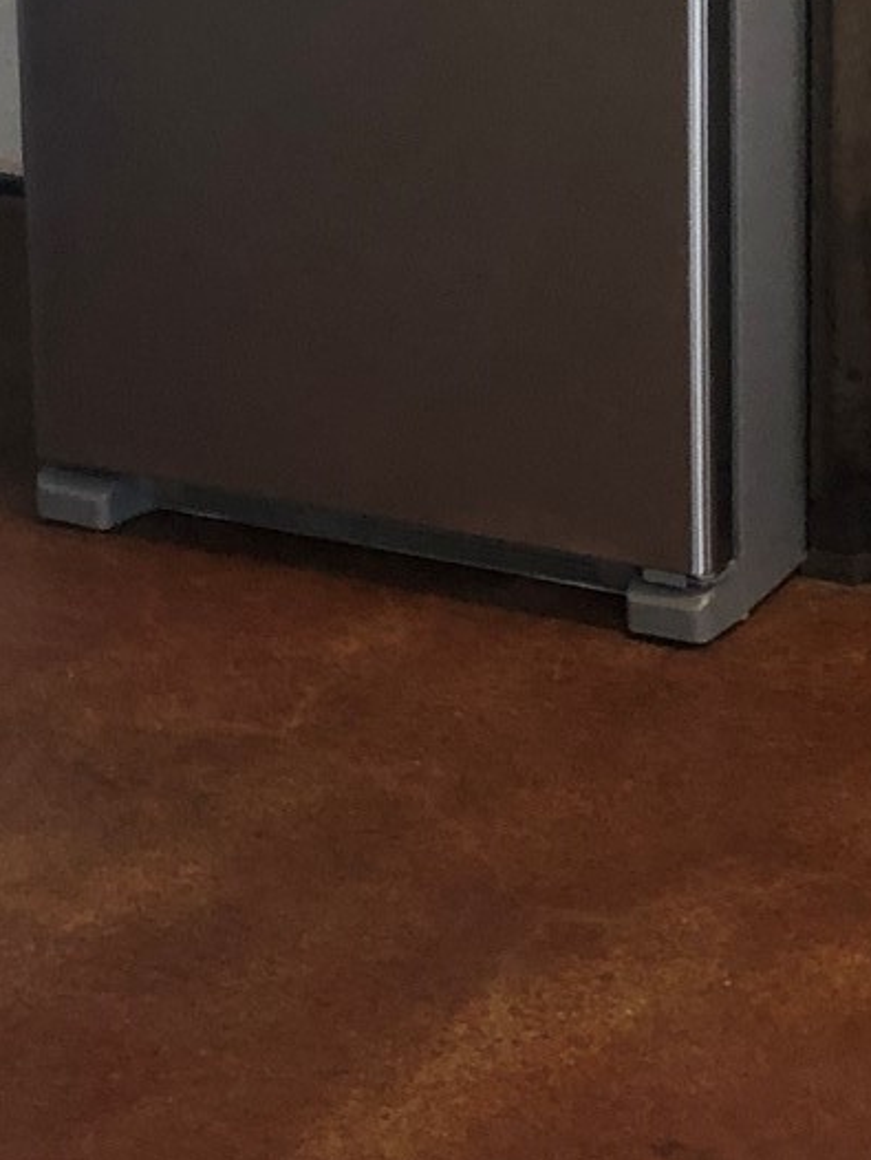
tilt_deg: -8.6
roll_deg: -1.1
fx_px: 3654
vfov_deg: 17.3
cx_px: 878
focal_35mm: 109
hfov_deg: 13.4
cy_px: -205
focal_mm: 4
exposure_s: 1/13
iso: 100
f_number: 1.8
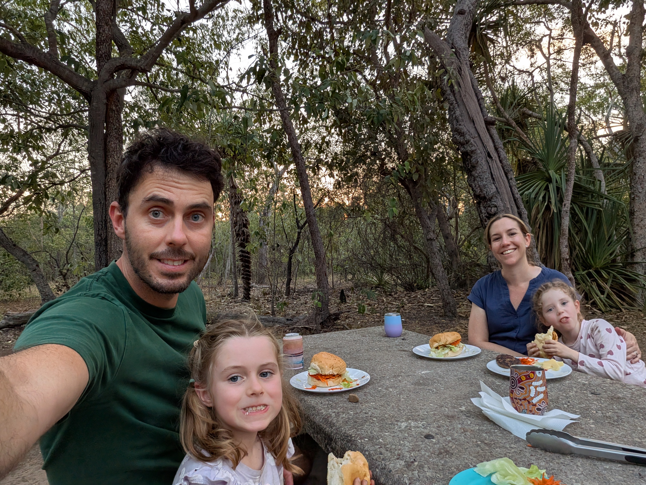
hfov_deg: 79.0
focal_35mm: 21
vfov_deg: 63.4
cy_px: 242
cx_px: 323
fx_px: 392
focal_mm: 2.74
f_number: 2.2
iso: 108
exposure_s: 1/100
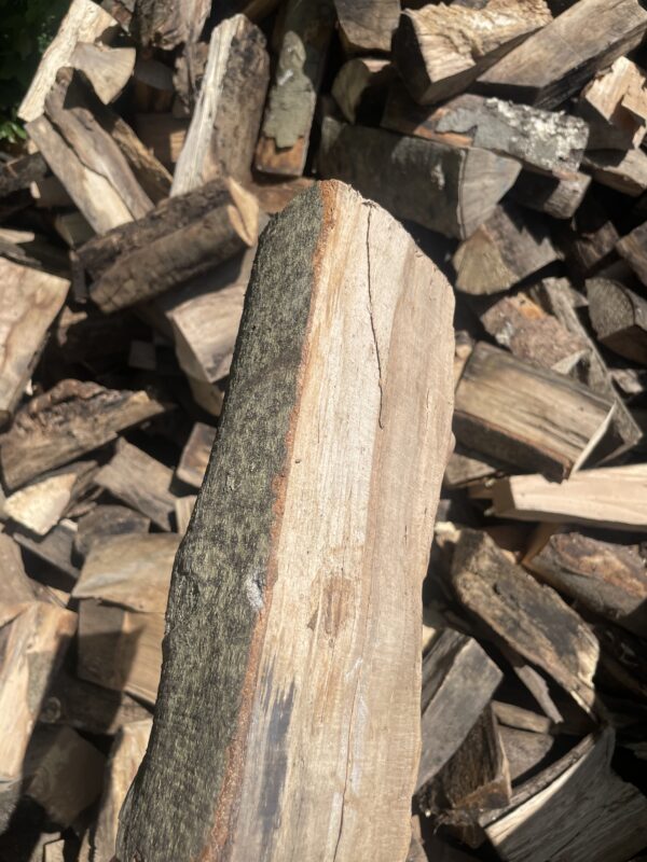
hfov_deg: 53.1
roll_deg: +7.0
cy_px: 431
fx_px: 648
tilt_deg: -35.7
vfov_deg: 67.3
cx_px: 324
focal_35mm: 26
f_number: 1.6
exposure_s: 1/3861
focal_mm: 4.2
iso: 32
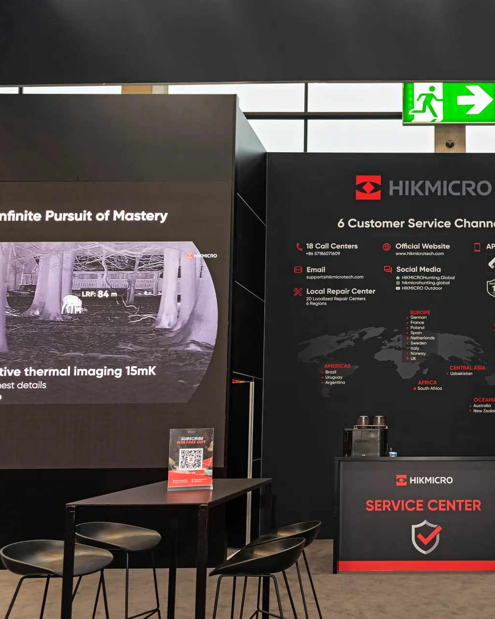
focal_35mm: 34
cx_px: 418
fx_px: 623
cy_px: 309
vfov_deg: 52.9
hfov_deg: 40.9
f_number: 5
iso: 400
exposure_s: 1/30
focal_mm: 24
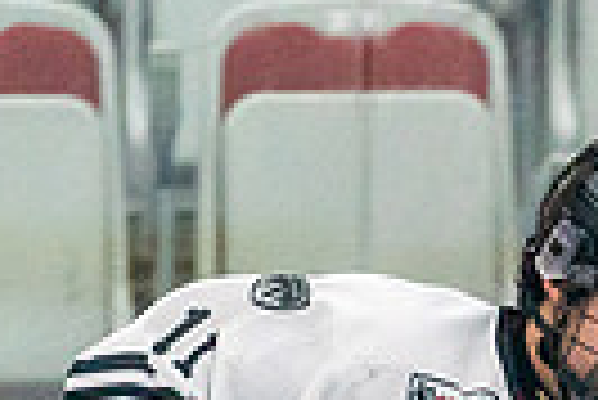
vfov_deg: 1.0
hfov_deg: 1.5
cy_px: 978
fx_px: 22882
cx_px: 271
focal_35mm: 1376
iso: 3200
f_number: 2.8
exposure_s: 1/1250
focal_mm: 200
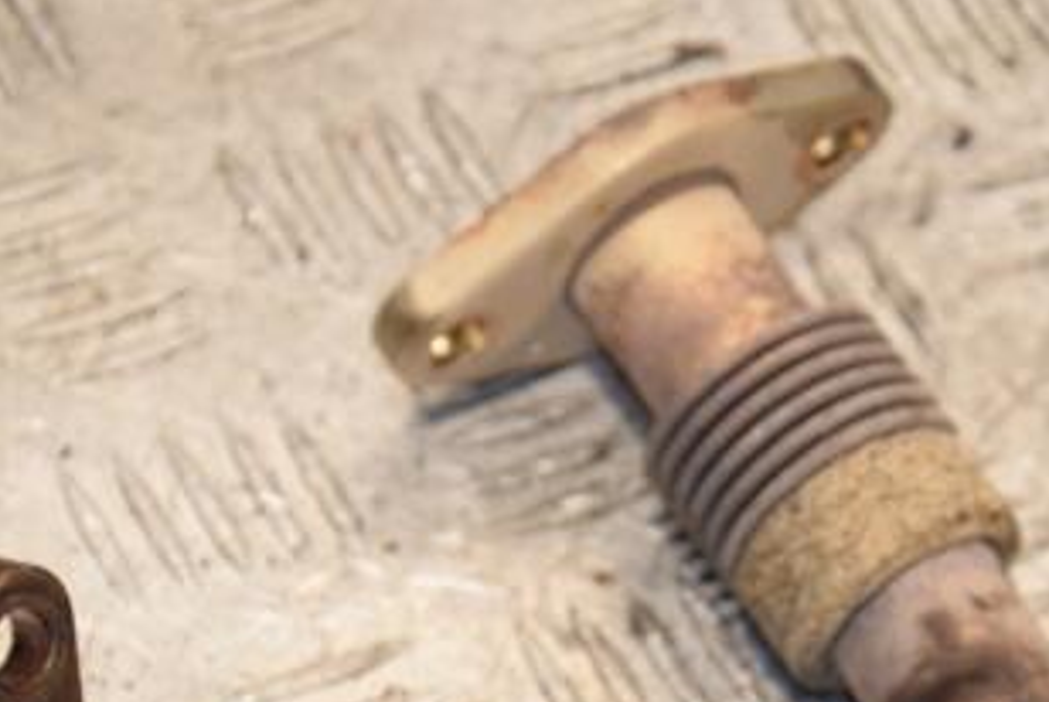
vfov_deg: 6.3
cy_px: 668
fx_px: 6387
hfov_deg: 9.4
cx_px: 579
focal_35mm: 219
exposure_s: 1/200
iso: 800
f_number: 6.3
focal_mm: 75
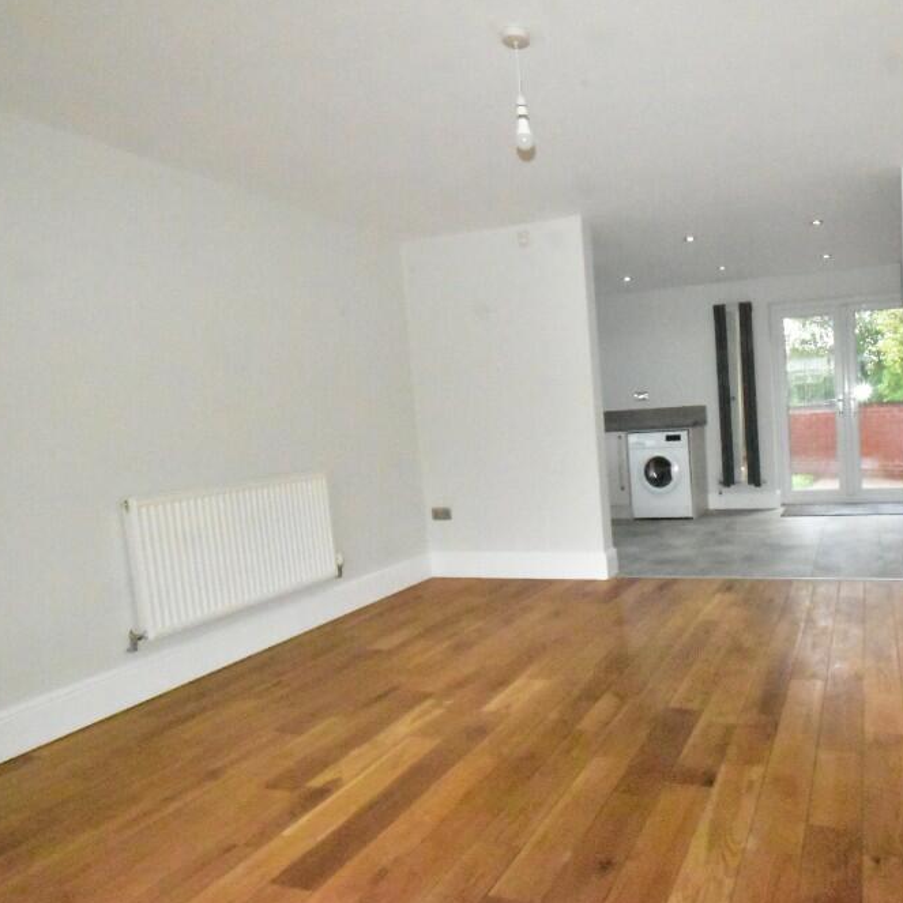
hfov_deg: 65.9
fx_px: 639
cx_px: 682
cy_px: 458
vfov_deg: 70.5
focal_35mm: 22
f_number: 25
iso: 25600
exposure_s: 1/200
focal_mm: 11
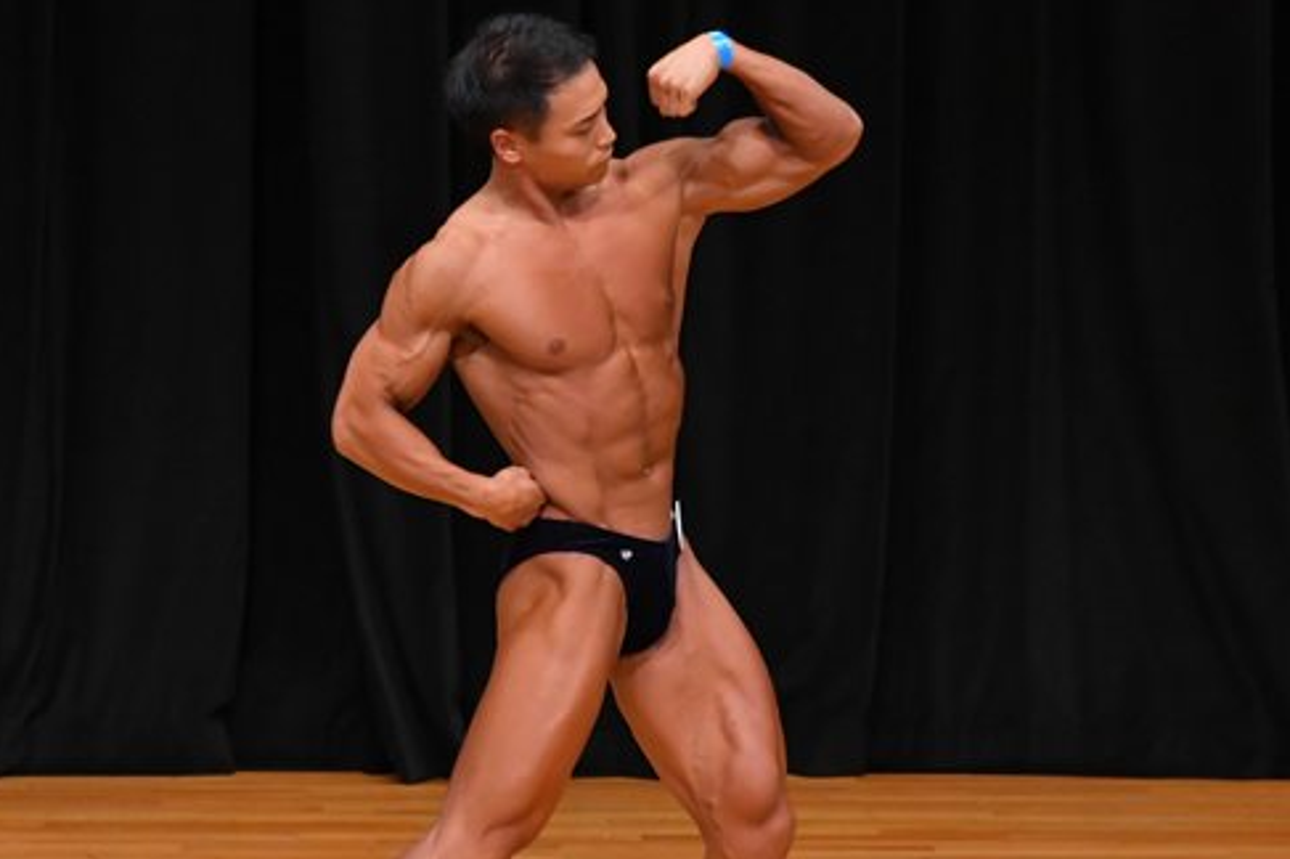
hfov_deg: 5.1
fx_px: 14538
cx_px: 626
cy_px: 570
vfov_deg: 3.4
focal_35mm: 406
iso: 3200
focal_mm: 170
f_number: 5.6
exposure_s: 1/400
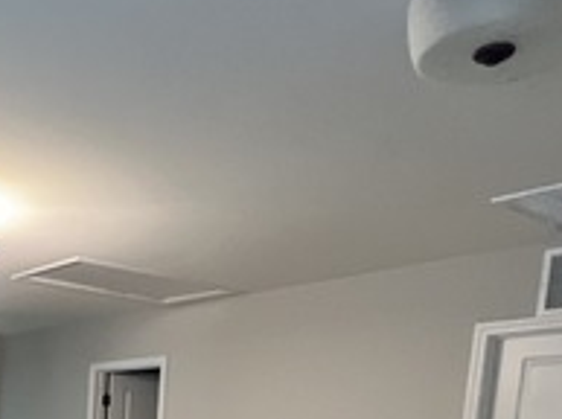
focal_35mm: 45
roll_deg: -1.8
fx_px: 729
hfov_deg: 37.6
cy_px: 588
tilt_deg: -9.6
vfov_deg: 25.9
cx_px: -1
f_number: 1.8
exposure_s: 1/60
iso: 500
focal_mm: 1.57
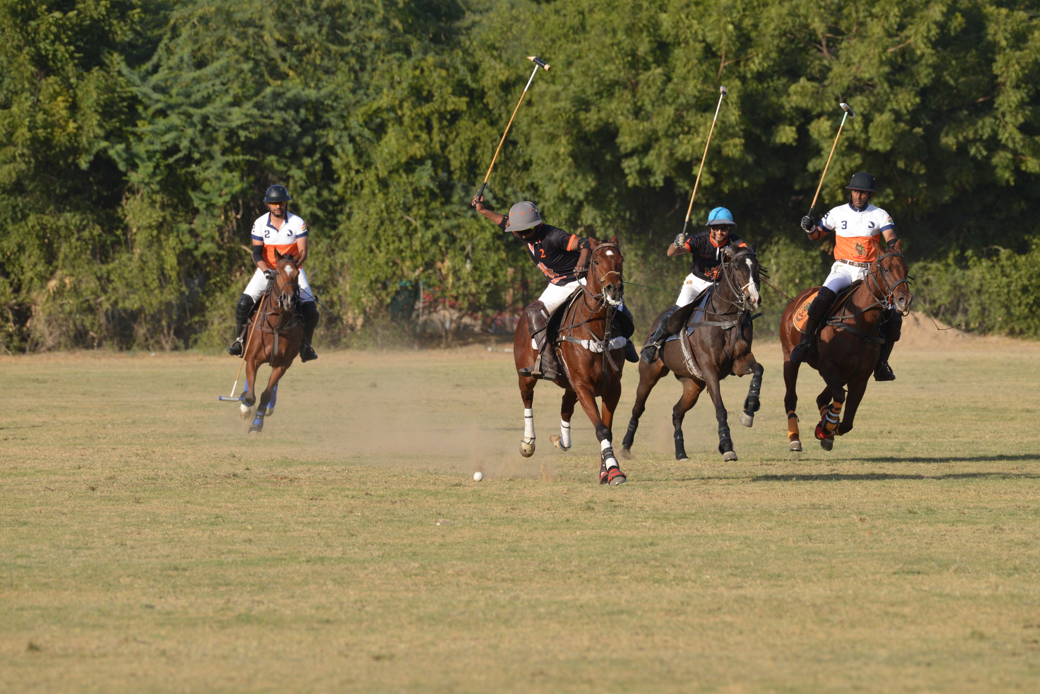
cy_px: 347
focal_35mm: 440
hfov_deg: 4.7
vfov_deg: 3.1
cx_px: 520
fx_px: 12714
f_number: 10
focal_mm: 440
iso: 800
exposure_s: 1/800
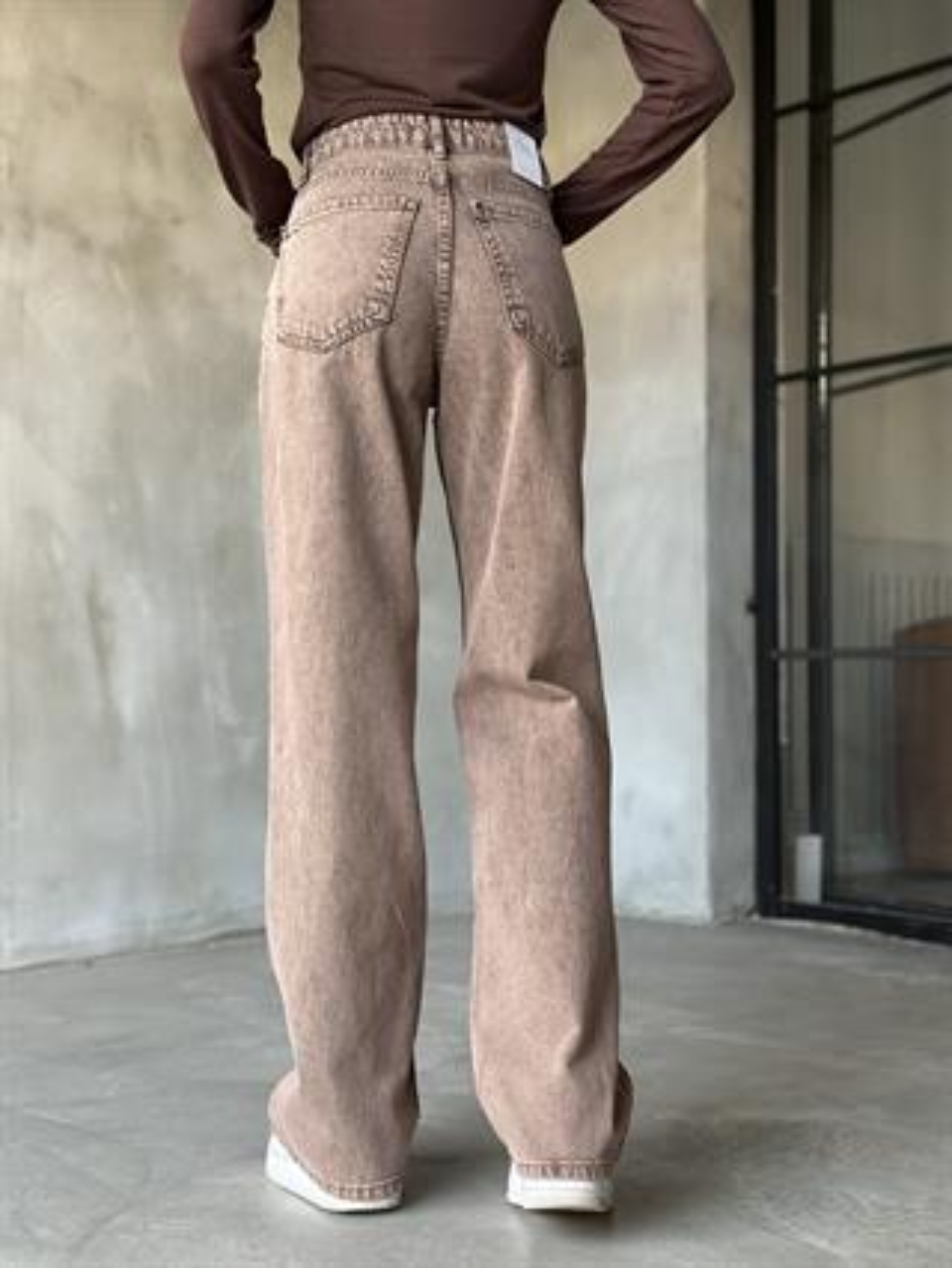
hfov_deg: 30.3
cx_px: 476
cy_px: 634
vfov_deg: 39.6
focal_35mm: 48
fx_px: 1758
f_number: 1.78
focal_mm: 6.86
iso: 320
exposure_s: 1/60
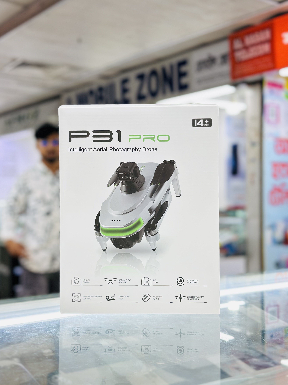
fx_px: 544
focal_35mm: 49
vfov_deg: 38.9
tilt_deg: +1.4
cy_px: 190
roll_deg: -1.1
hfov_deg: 29.7
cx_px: 145
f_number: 1.78
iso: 80
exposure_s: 1/230
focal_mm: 6.86
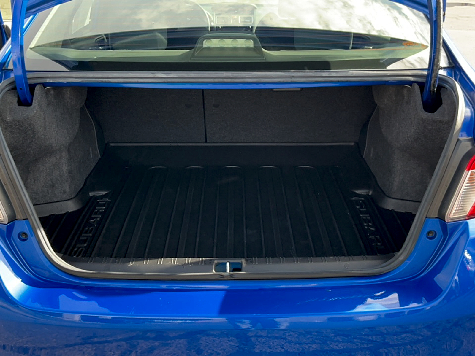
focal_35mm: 31
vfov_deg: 45.4
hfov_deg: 58.4
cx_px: 238
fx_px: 425
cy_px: 178
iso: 32
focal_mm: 3
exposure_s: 1/143
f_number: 1.8
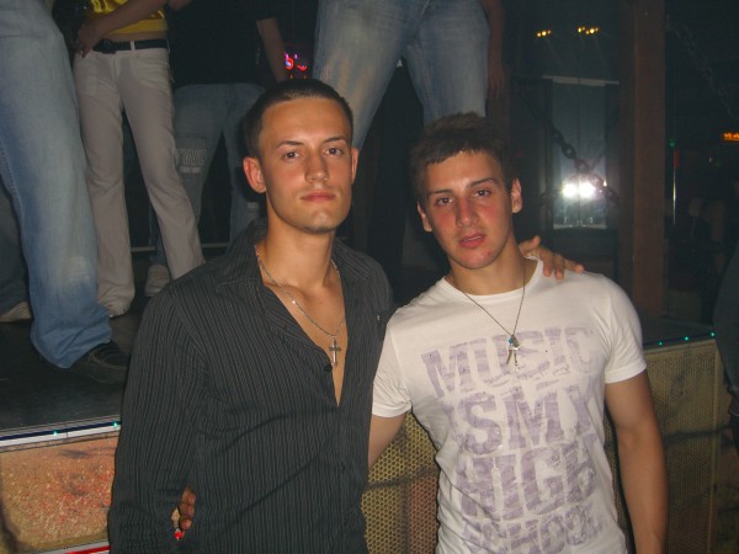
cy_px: 277
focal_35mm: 38
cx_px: 370
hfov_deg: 49.0
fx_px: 811
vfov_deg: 37.7
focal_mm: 7.9
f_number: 2.8
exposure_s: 1/60
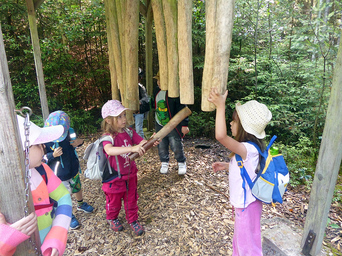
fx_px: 237
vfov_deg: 56.8
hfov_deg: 71.6
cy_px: 128
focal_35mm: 24
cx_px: 171
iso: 640
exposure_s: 1/60
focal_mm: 4.3
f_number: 3.5
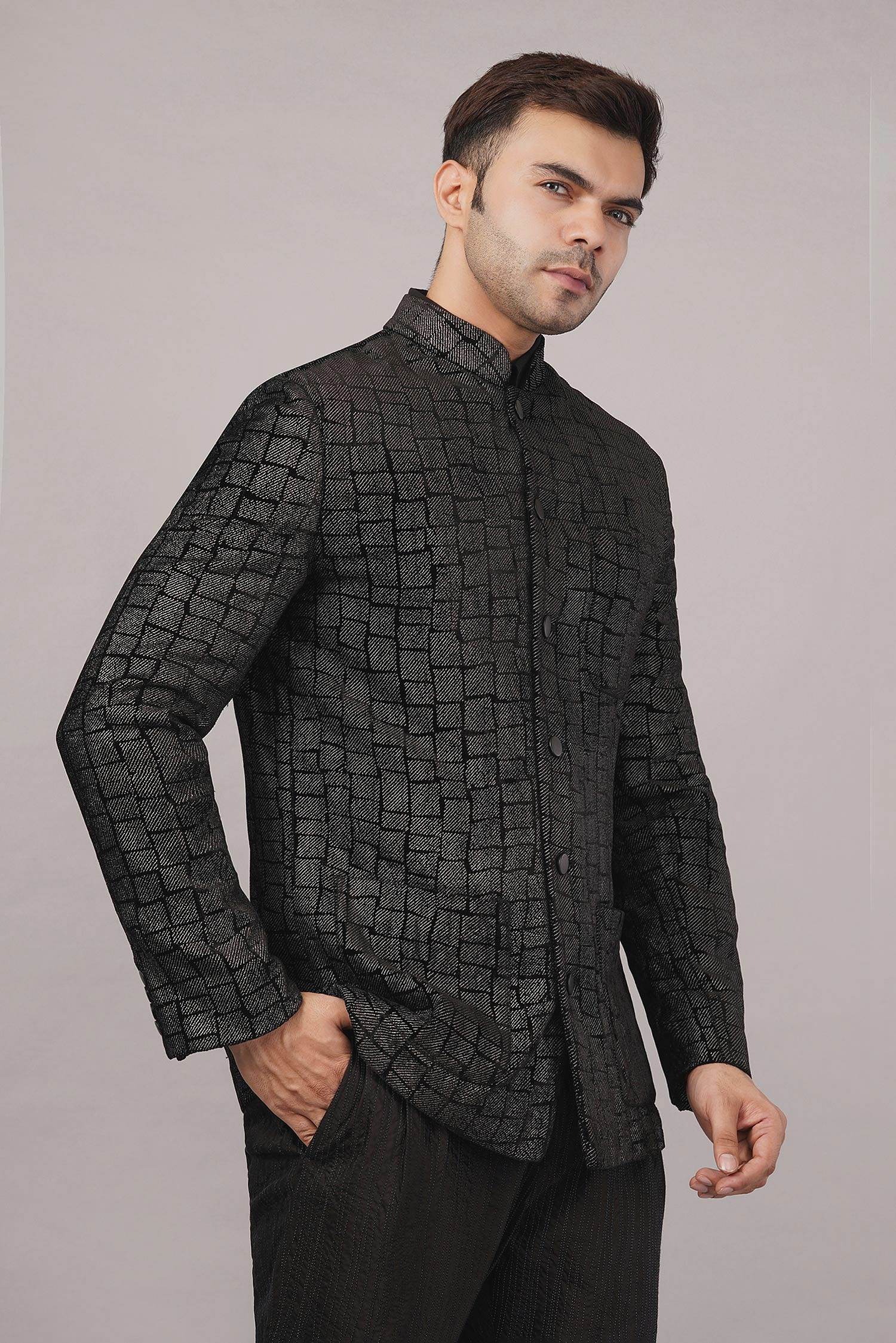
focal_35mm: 68
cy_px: 672
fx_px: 2538
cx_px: 448
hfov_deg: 20.0
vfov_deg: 29.7
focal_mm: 68
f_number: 9
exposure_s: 1/100
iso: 125
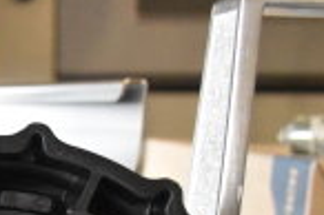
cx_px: -304
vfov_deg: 11.5
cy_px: 340
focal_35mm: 113
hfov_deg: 15.1
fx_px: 1016
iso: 6400
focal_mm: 18
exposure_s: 1/640
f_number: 6.3
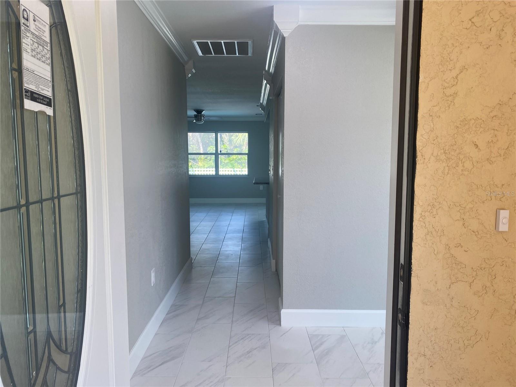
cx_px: 258
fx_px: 388
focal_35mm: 26
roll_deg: -0.1
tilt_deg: -4.4
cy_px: 194
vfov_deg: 53.1
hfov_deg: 67.3
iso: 32
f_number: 1.8
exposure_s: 1/118
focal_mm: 4.25
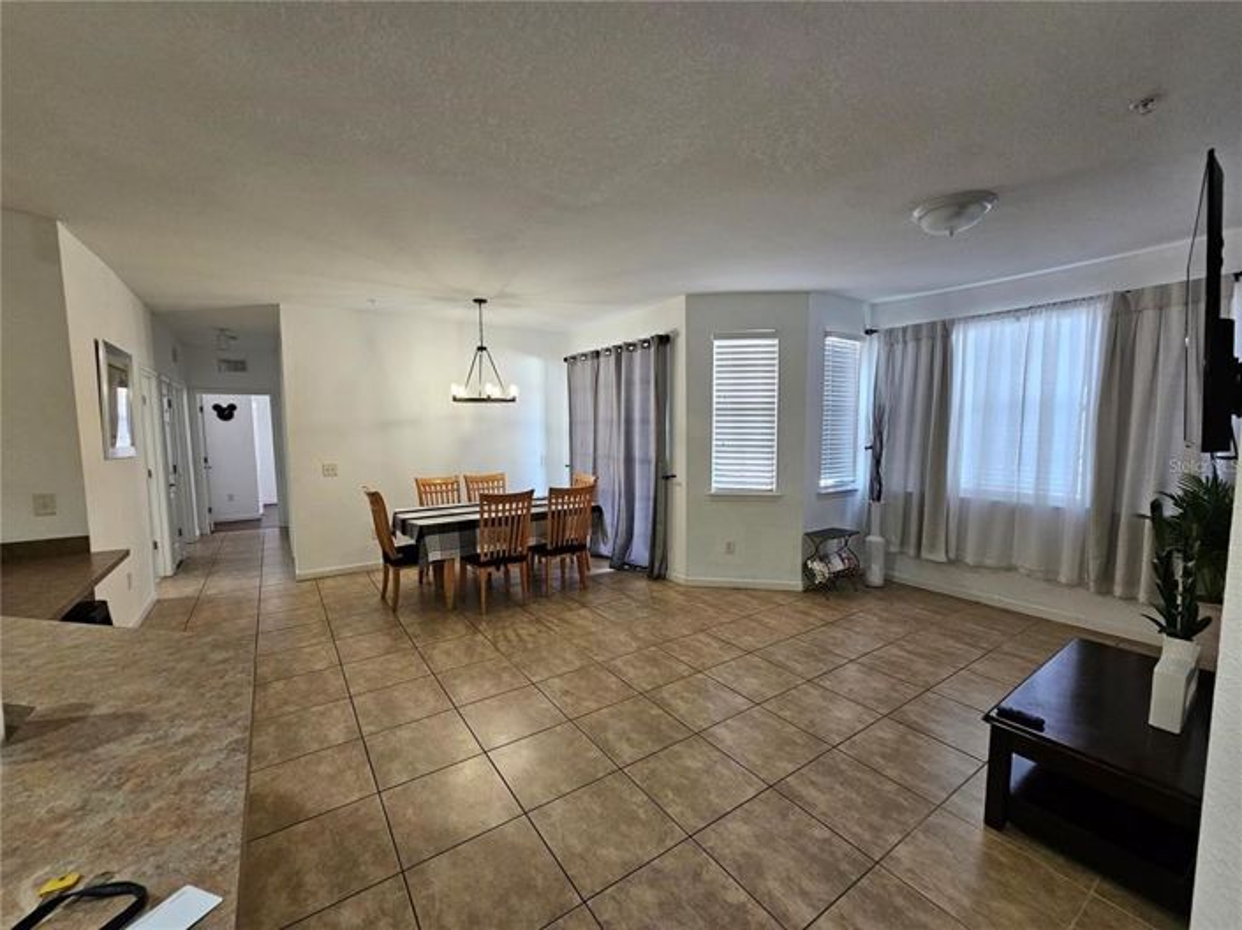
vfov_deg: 89.9
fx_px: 466
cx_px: 621
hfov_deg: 106.2
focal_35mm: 13
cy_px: 465
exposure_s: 1/60
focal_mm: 2.2
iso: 160
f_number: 2.2
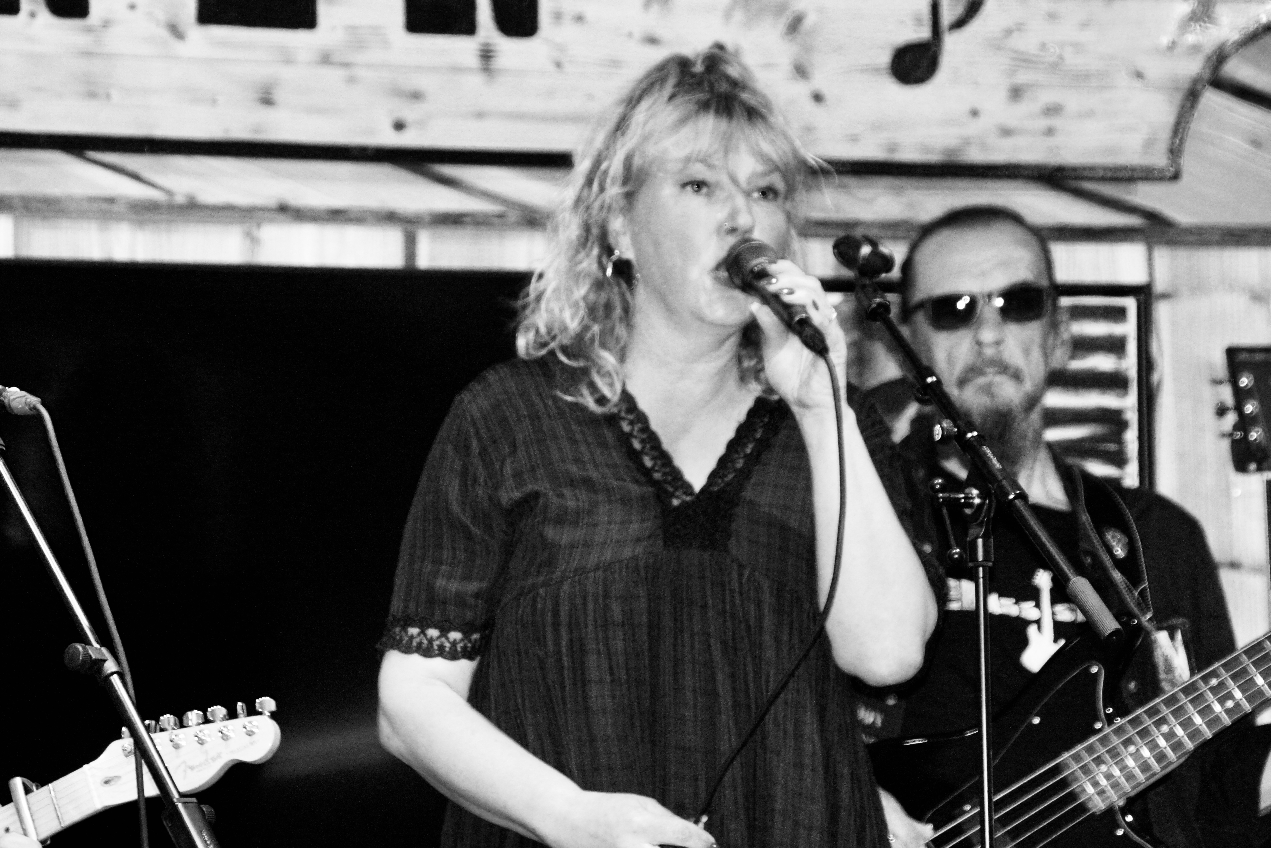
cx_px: 636
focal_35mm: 202
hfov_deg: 10.2
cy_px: 424
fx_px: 7149
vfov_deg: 6.8
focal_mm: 135
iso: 1600
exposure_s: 1/100
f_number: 6.3
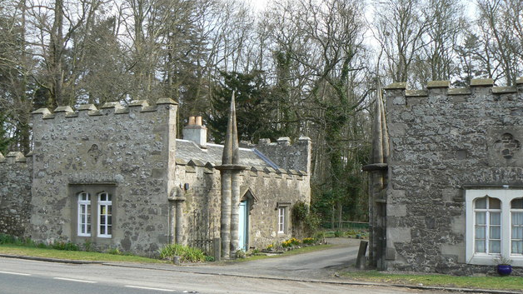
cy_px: 177
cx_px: 259
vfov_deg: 29.6
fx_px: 555
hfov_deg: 50.5
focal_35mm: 40
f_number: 4.5
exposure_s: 1/320
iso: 100
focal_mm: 6
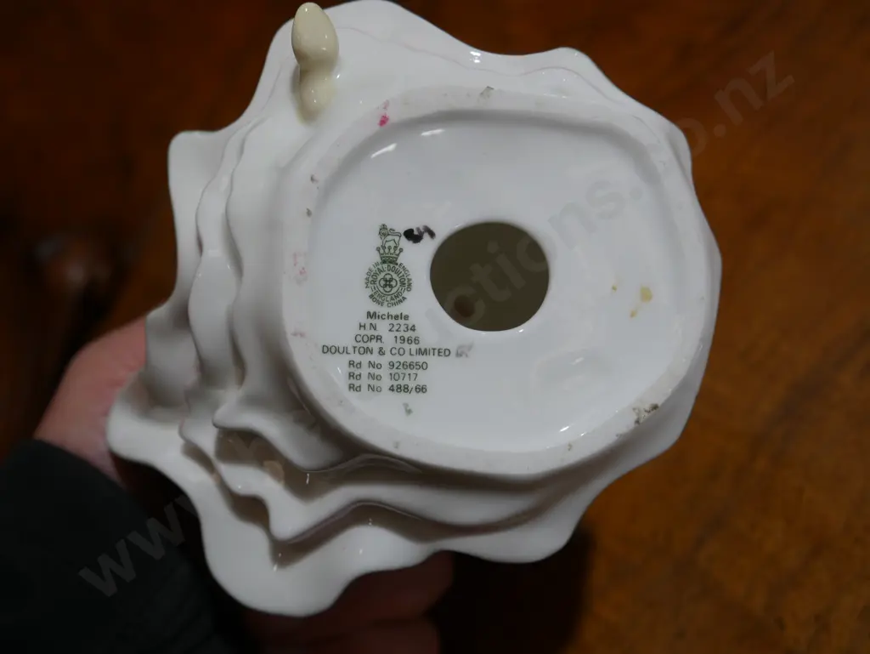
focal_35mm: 44
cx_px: 435
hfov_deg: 42.9
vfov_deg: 32.9
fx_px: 1106
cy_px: 327
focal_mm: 22
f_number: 4.7
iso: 200
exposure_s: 1/60
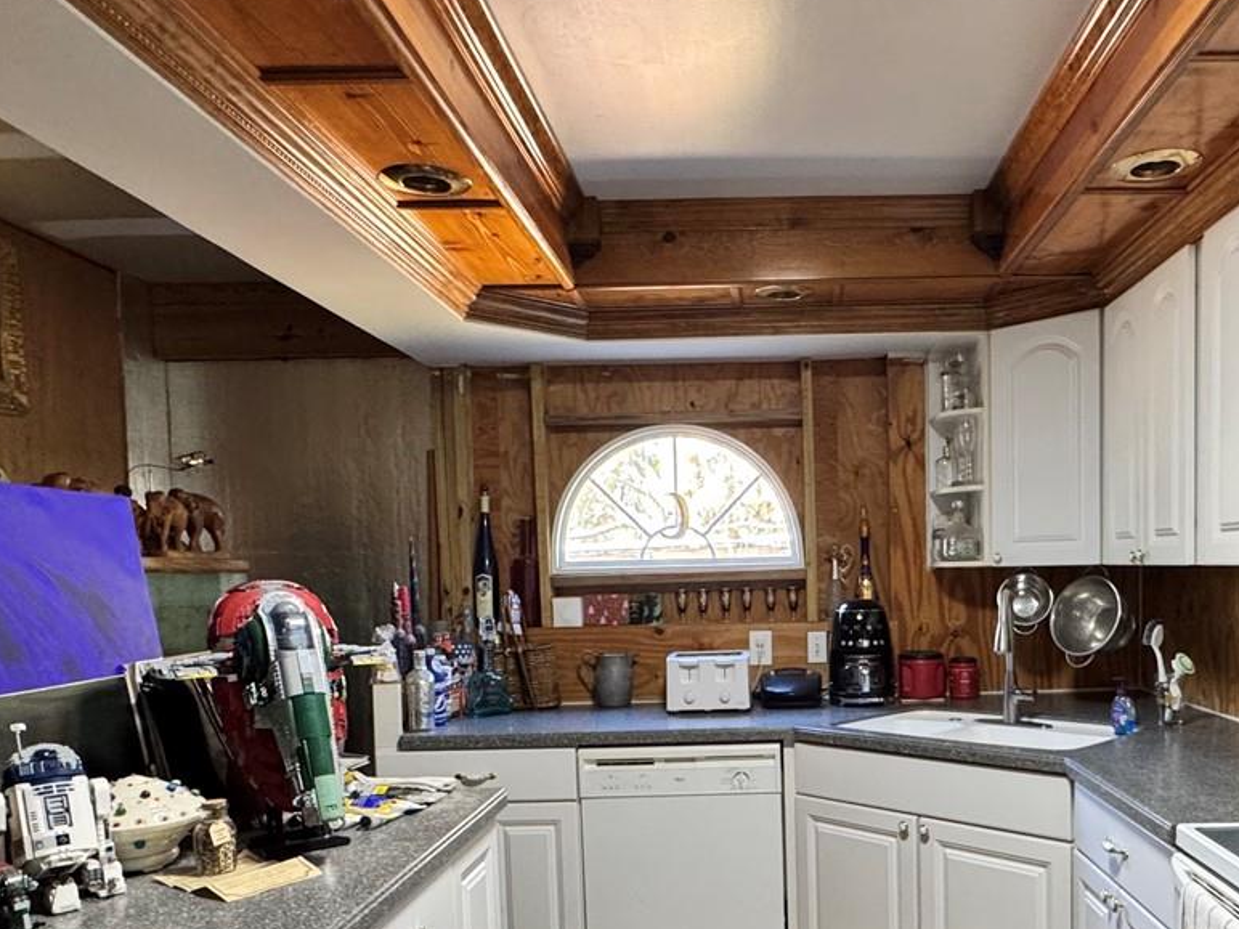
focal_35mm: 29
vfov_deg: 47.3
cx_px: 782
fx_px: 1038
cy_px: 631
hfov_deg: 60.8
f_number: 2.2
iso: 320
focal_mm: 2.22
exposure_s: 1/60
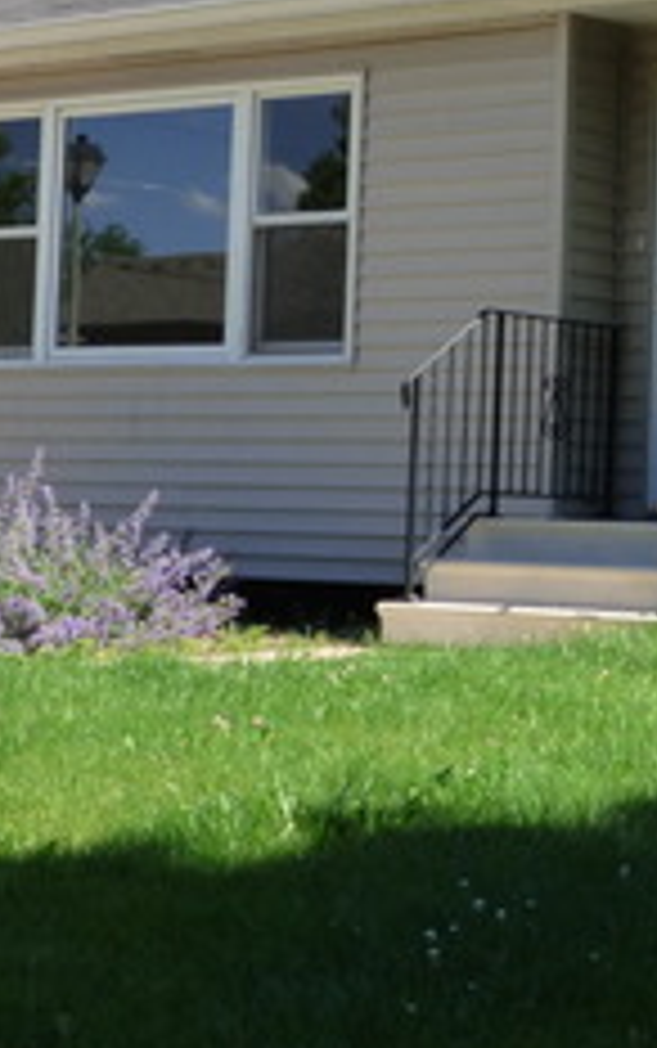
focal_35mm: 93
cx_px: 756
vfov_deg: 22.1
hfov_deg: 13.7
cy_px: 243
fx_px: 2659
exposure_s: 1/640
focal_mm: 5.78
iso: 160
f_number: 3.4
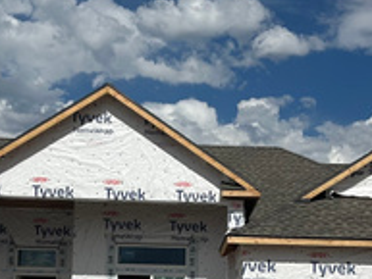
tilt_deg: +7.1
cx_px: 187
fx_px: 925
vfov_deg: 16.9
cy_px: 271
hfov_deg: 22.7
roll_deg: -0.9
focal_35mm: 86
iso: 50
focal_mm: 5.7
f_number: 1.5
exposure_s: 1/12658
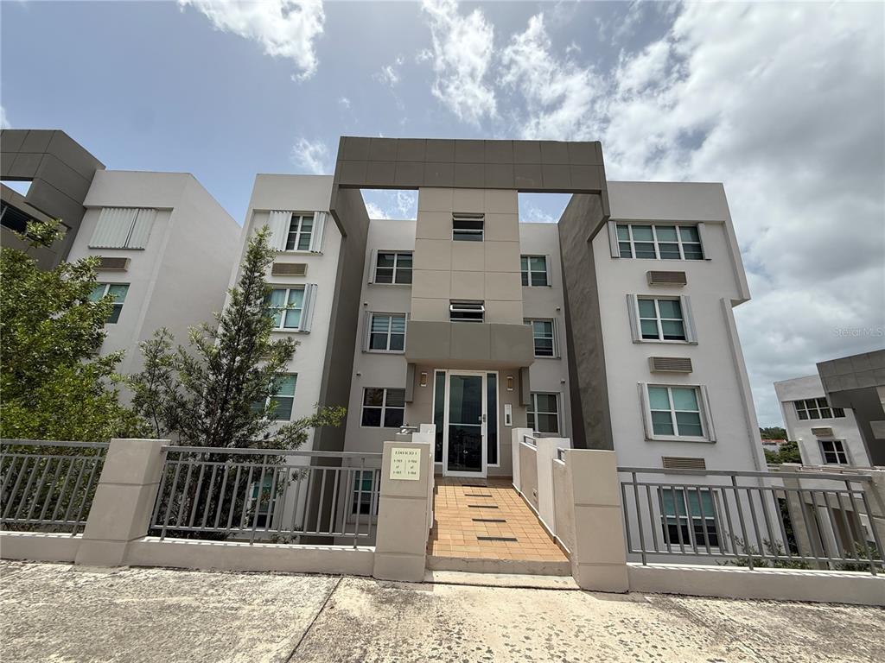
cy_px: 332
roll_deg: -2.8
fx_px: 358
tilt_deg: +18.3
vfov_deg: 85.7
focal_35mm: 14
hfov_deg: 102.1
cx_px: 442
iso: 50
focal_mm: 2.22
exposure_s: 1/2165
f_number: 2.2
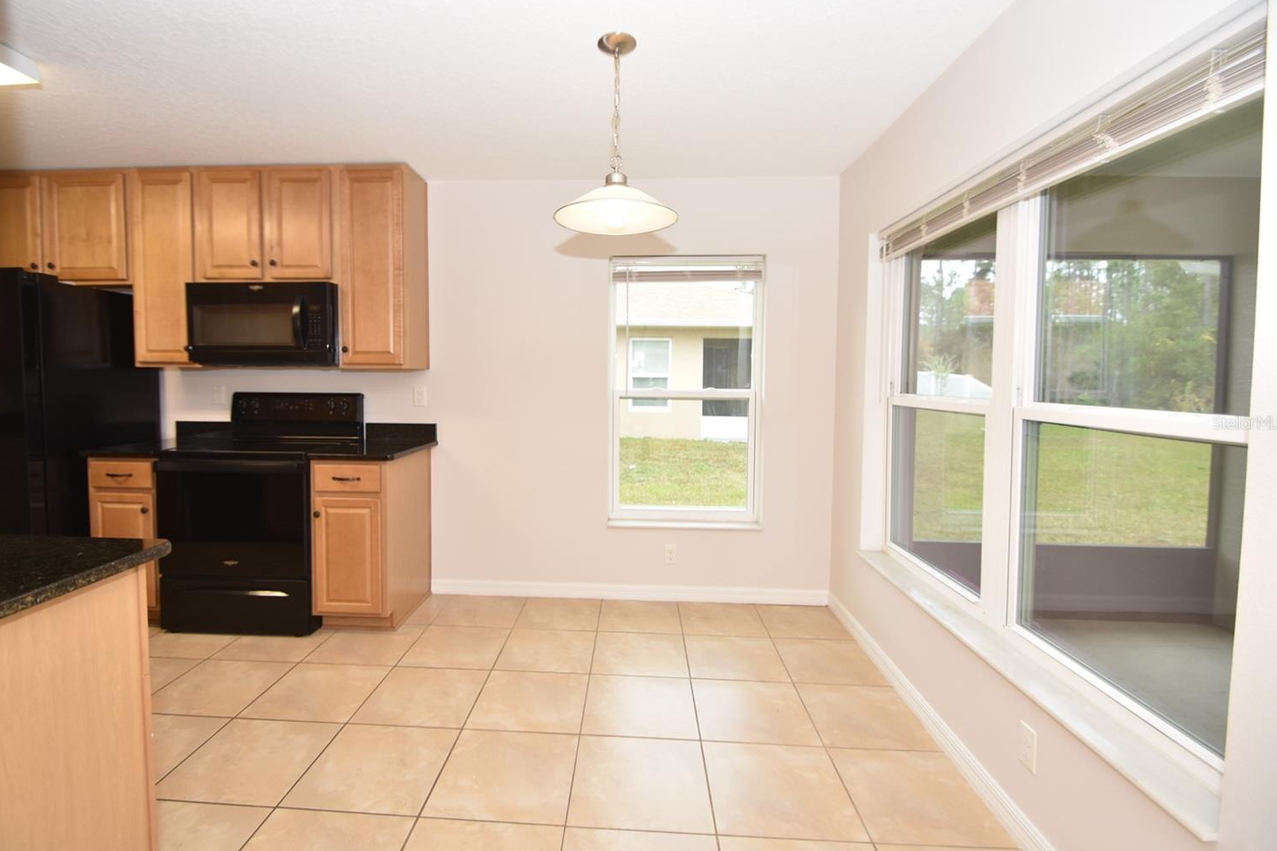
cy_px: 423
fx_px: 567
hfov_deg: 96.7
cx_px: 608
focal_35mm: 16
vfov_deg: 73.7
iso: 320
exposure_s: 1/60
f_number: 4
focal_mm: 10
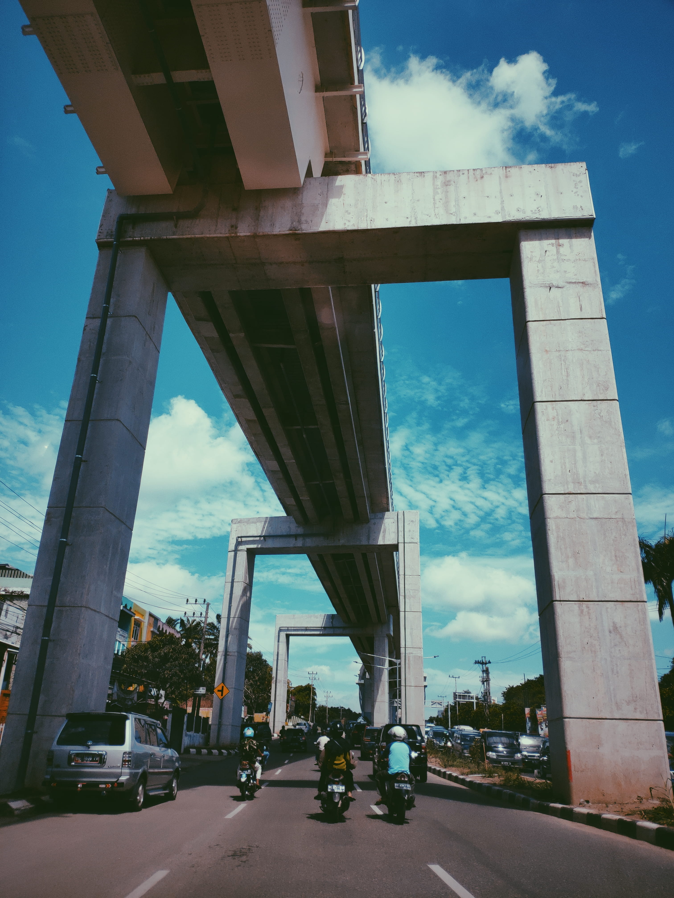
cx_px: 337
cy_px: 449
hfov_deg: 63.4
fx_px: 545
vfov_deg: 79.0
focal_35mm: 21
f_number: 1.8
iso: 100
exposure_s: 1/751
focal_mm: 4.22
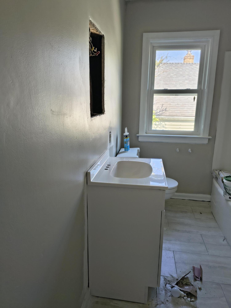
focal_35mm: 24
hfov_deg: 56.8
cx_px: 116
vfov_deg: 71.6
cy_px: 154
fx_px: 214
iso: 215
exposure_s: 1/120
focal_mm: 5.56
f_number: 1.8
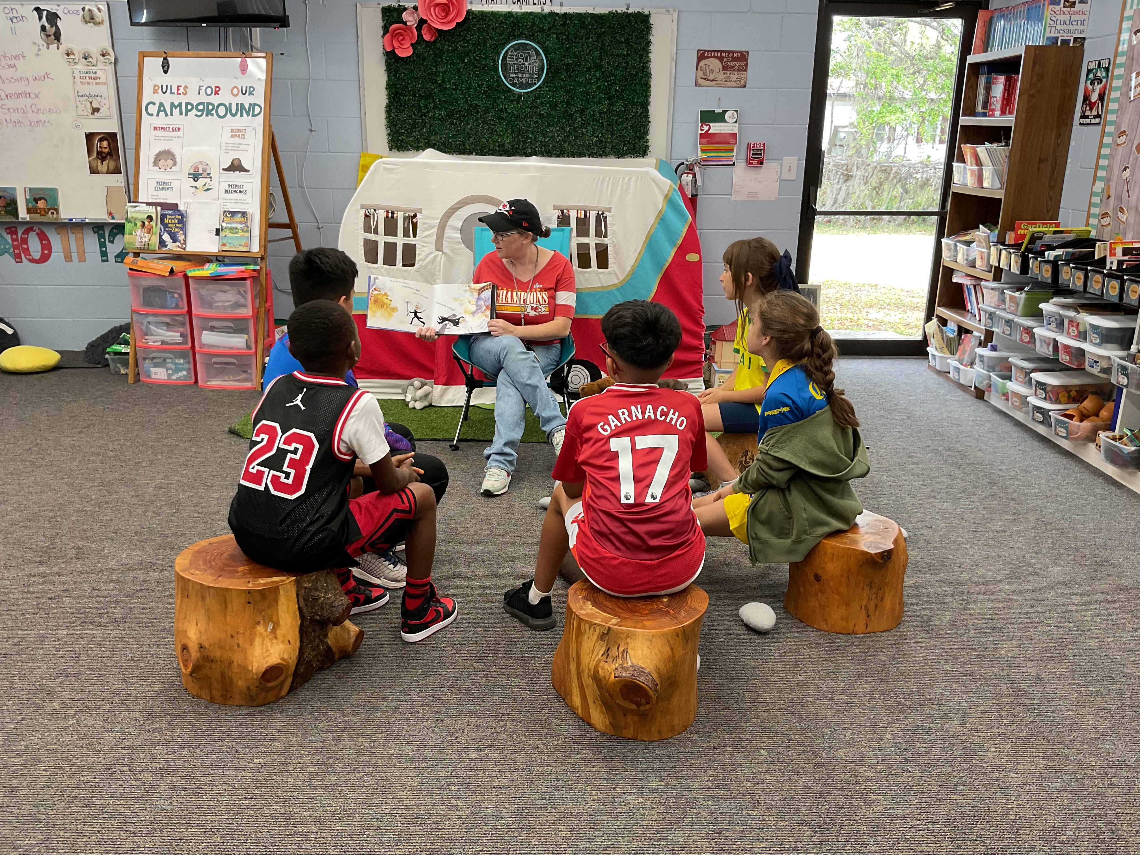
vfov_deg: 48.2
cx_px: 570
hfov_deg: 61.7
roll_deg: -0.9
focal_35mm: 29
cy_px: 428
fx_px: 955
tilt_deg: -17.1
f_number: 1.8
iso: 64
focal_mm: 3
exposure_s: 1/60
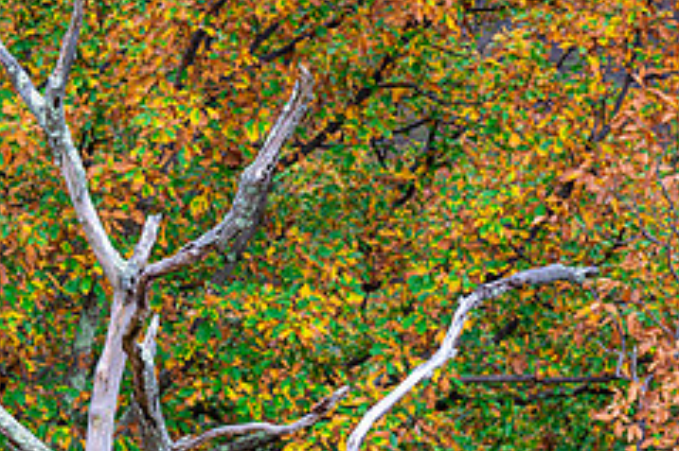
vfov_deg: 5.9
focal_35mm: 231
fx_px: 4354
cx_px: 0
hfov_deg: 8.9
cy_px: 535
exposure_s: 1/45
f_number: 8
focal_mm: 95
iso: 100
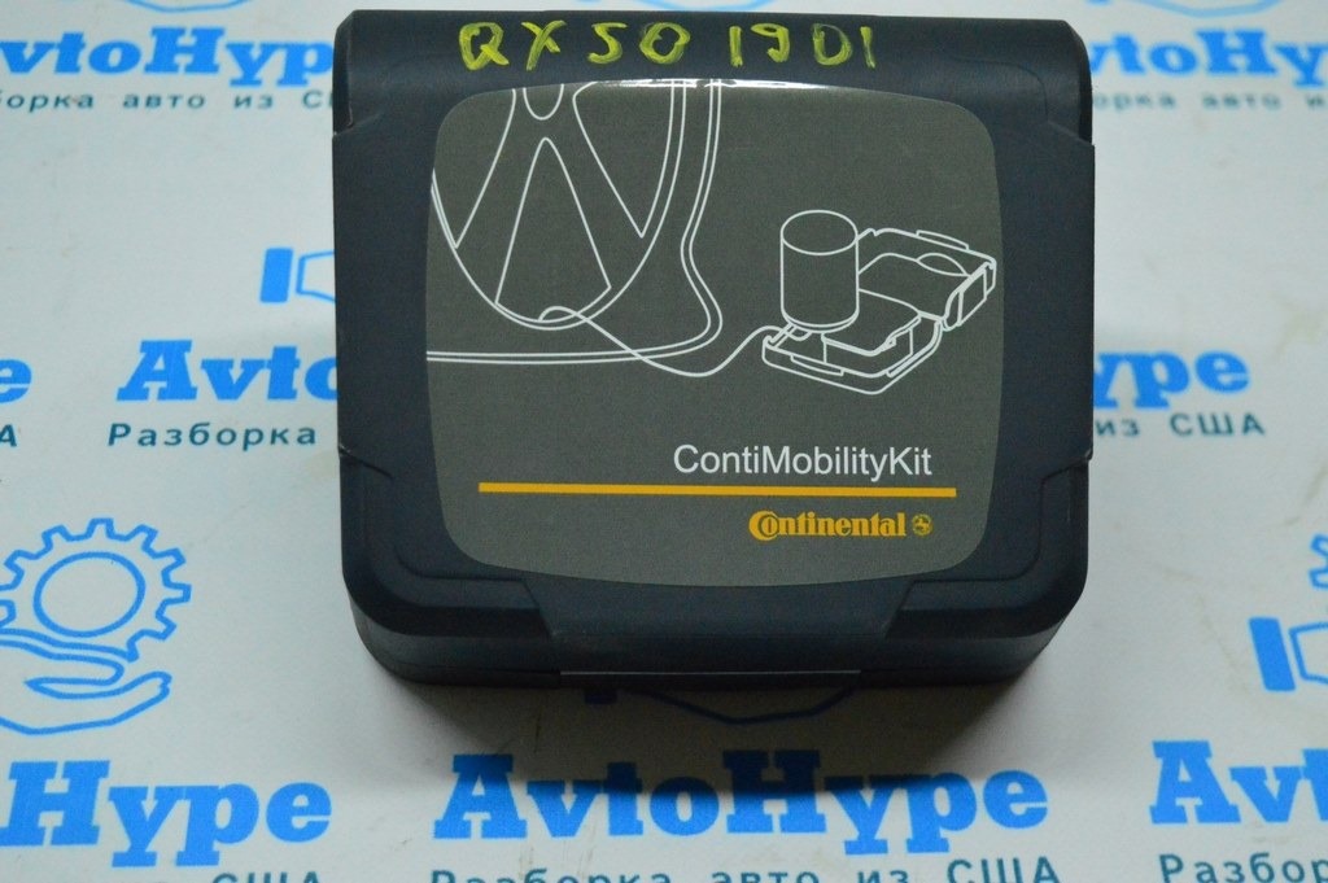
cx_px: 664
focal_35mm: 60
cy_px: 442
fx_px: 2211
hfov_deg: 33.4
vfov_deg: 22.6
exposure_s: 1/800
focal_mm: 40
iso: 6400
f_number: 5
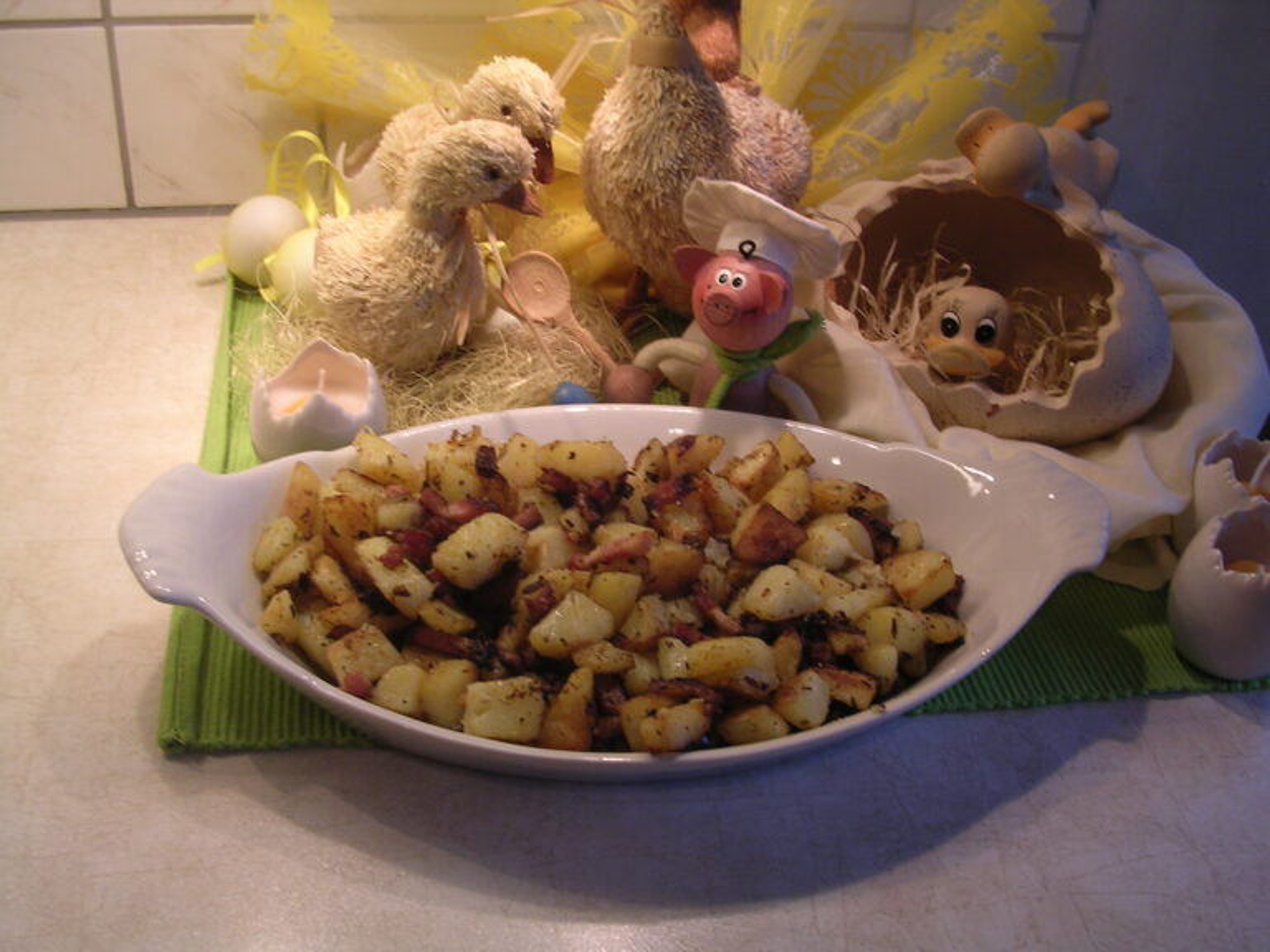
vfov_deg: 37.7
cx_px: 635
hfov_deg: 49.0
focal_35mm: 38
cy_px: 476
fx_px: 1394
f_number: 2.8
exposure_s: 1/32.4
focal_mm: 5.8
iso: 100
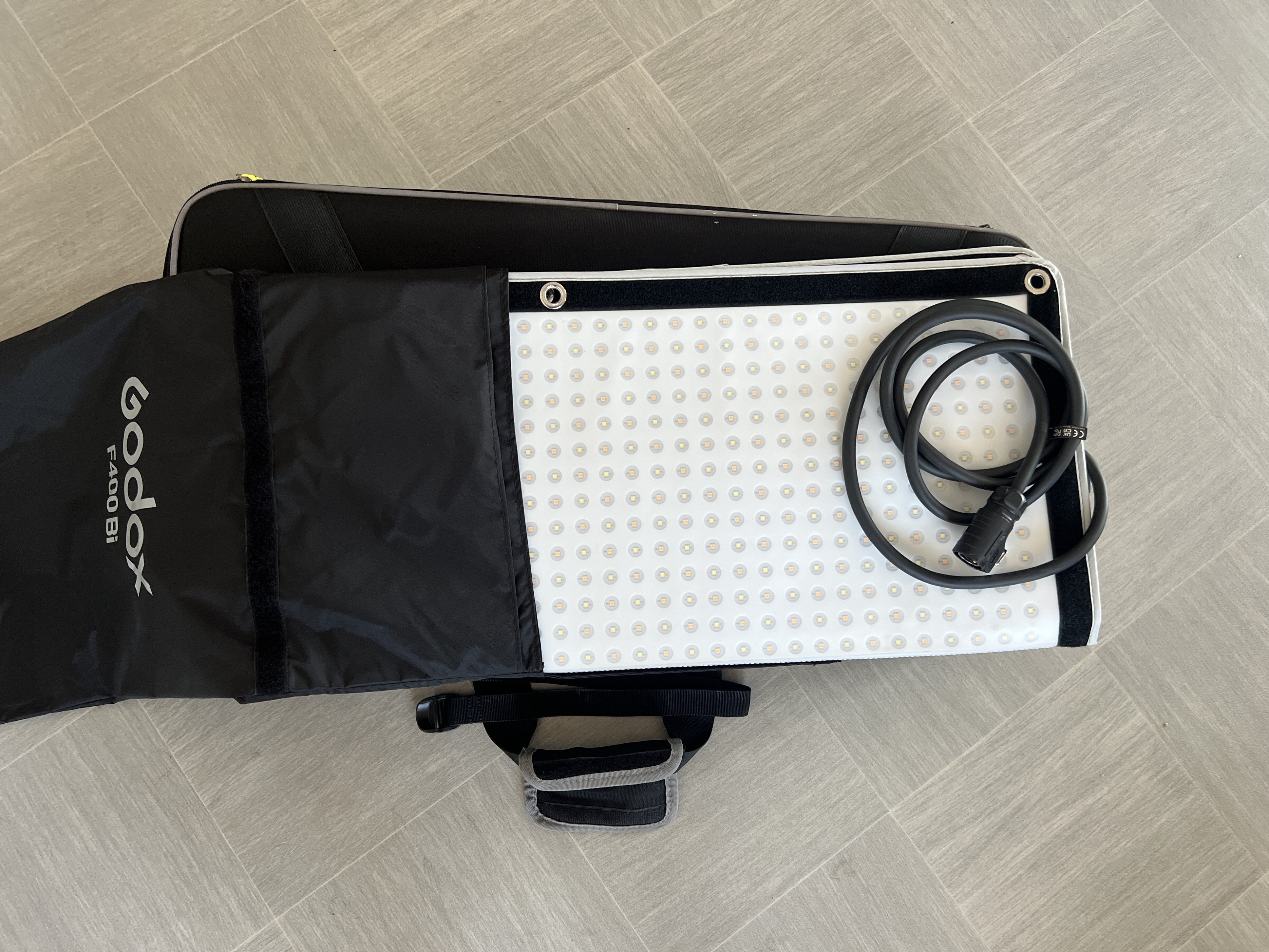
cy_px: 476
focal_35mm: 26
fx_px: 953
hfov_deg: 67.3
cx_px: 634
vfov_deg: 53.1
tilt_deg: -79.0
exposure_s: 1/102
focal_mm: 5.7
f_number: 1.5
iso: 125
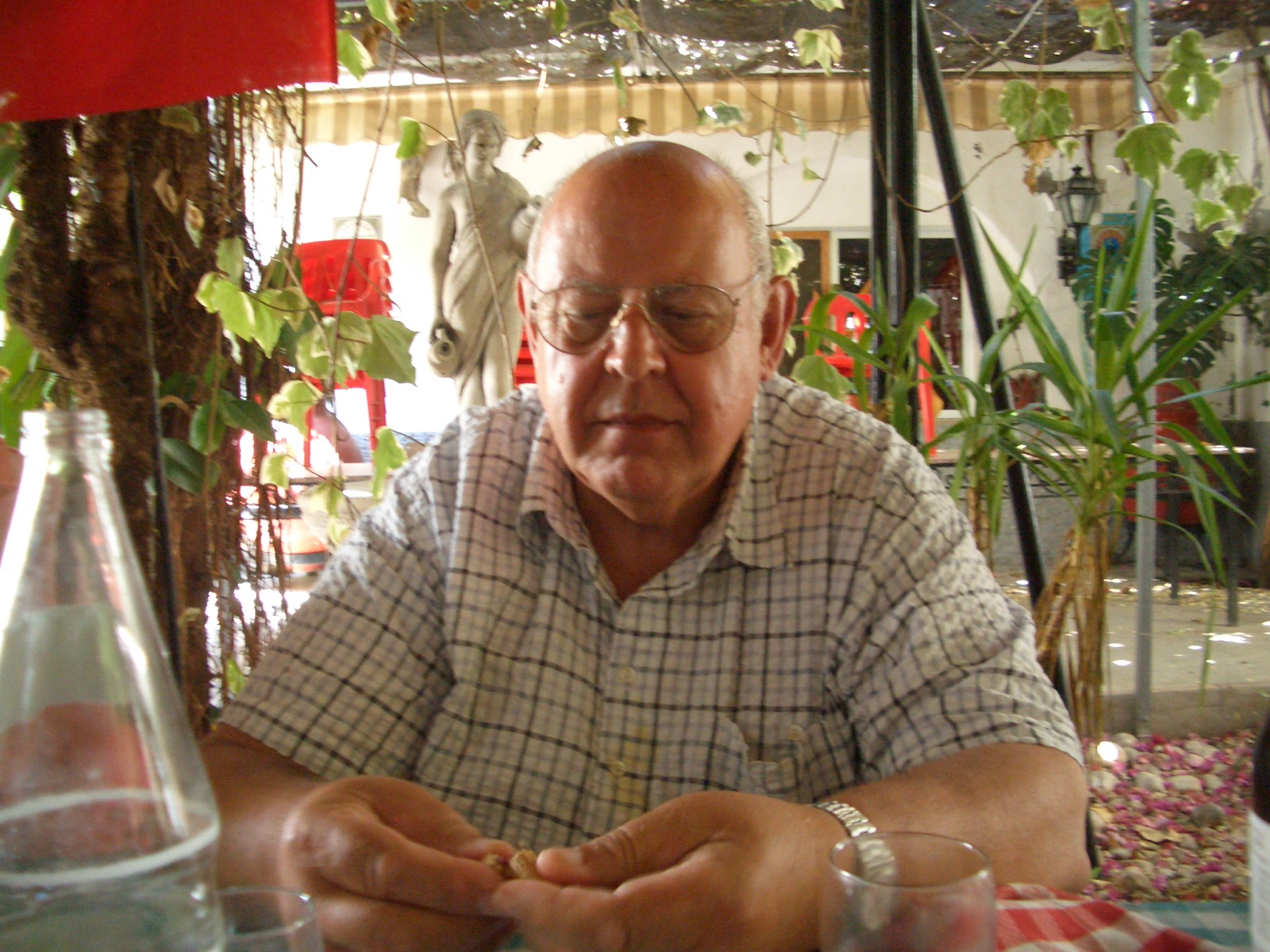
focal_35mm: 35
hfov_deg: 52.6
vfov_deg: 40.7
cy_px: 476
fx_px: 1284
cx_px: 635
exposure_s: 1/15
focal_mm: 5.8
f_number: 2.6
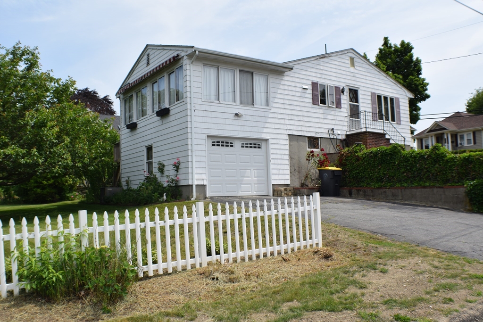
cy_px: 161
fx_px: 564
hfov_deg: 46.4
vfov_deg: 31.9
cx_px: 242
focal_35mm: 42
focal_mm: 28
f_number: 10
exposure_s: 1/400
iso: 200
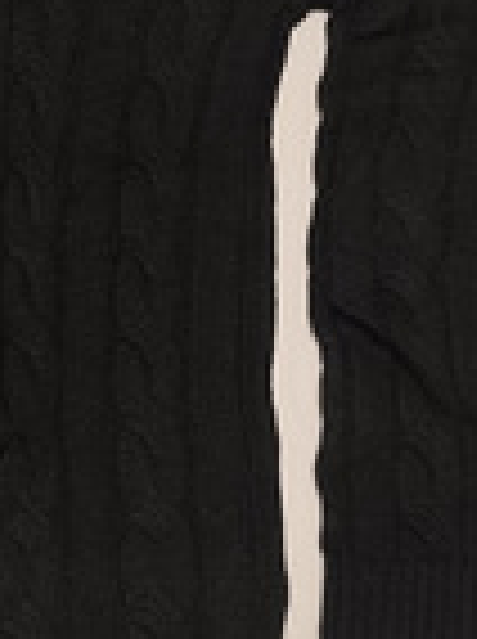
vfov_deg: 24.2
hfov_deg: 16.6
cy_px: 302
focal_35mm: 81
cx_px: -223
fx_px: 1493
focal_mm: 6.19
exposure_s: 1/50
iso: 200
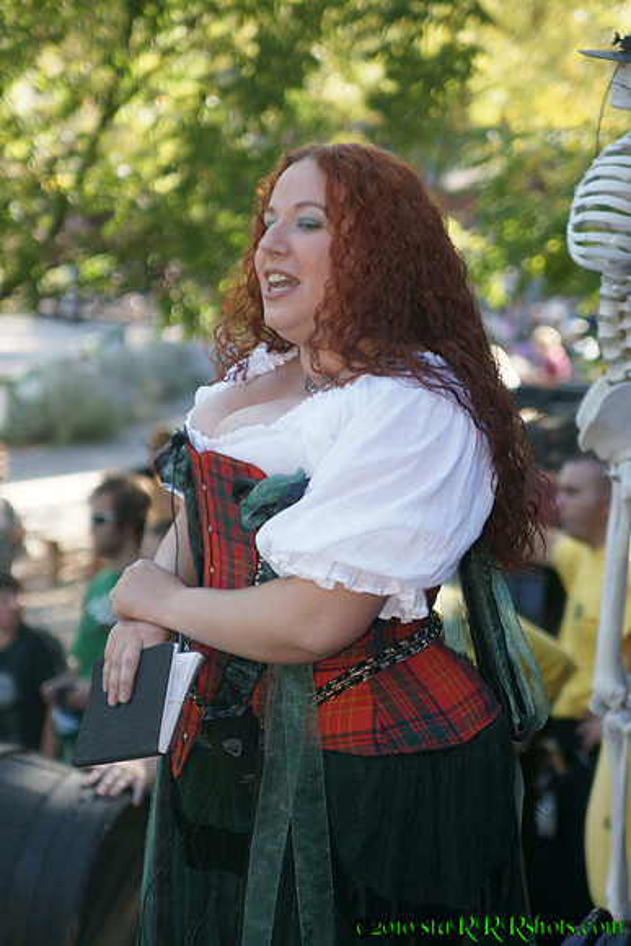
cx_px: 316
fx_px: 2956
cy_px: 473
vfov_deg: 18.2
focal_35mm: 112
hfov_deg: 12.2
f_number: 2.8
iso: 400
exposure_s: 1/1000
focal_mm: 75
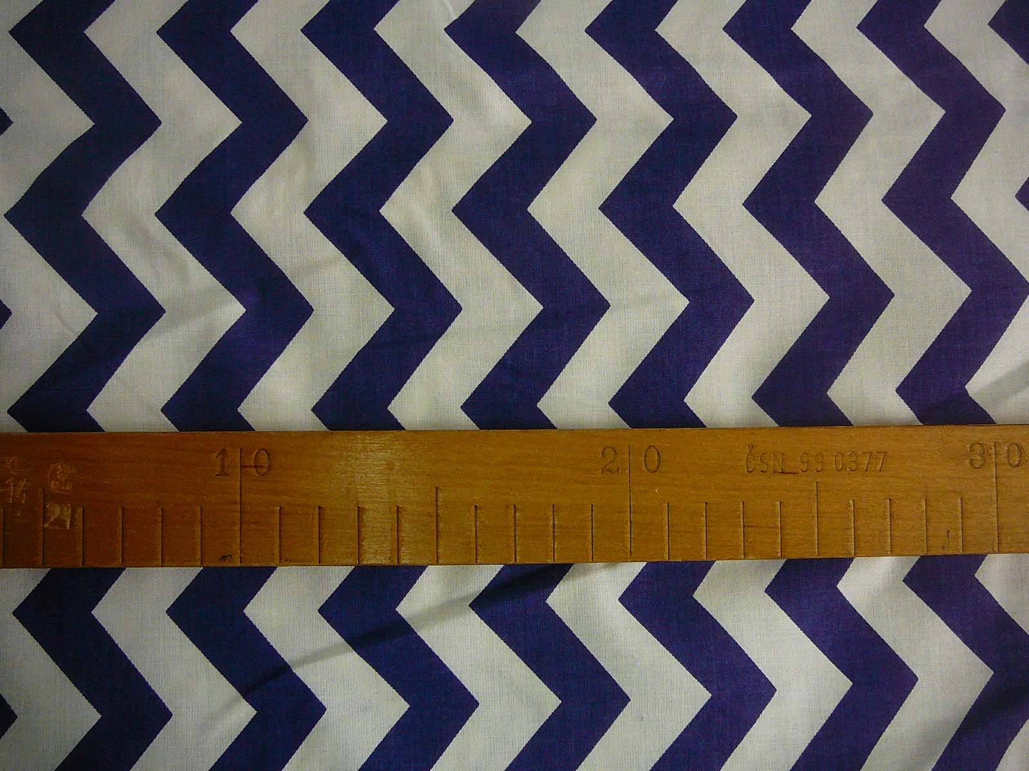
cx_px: 514
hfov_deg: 52.6
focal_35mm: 35
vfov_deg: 40.7
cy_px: 386
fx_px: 1040
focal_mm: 5.2
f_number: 2.8
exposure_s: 1/40
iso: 200
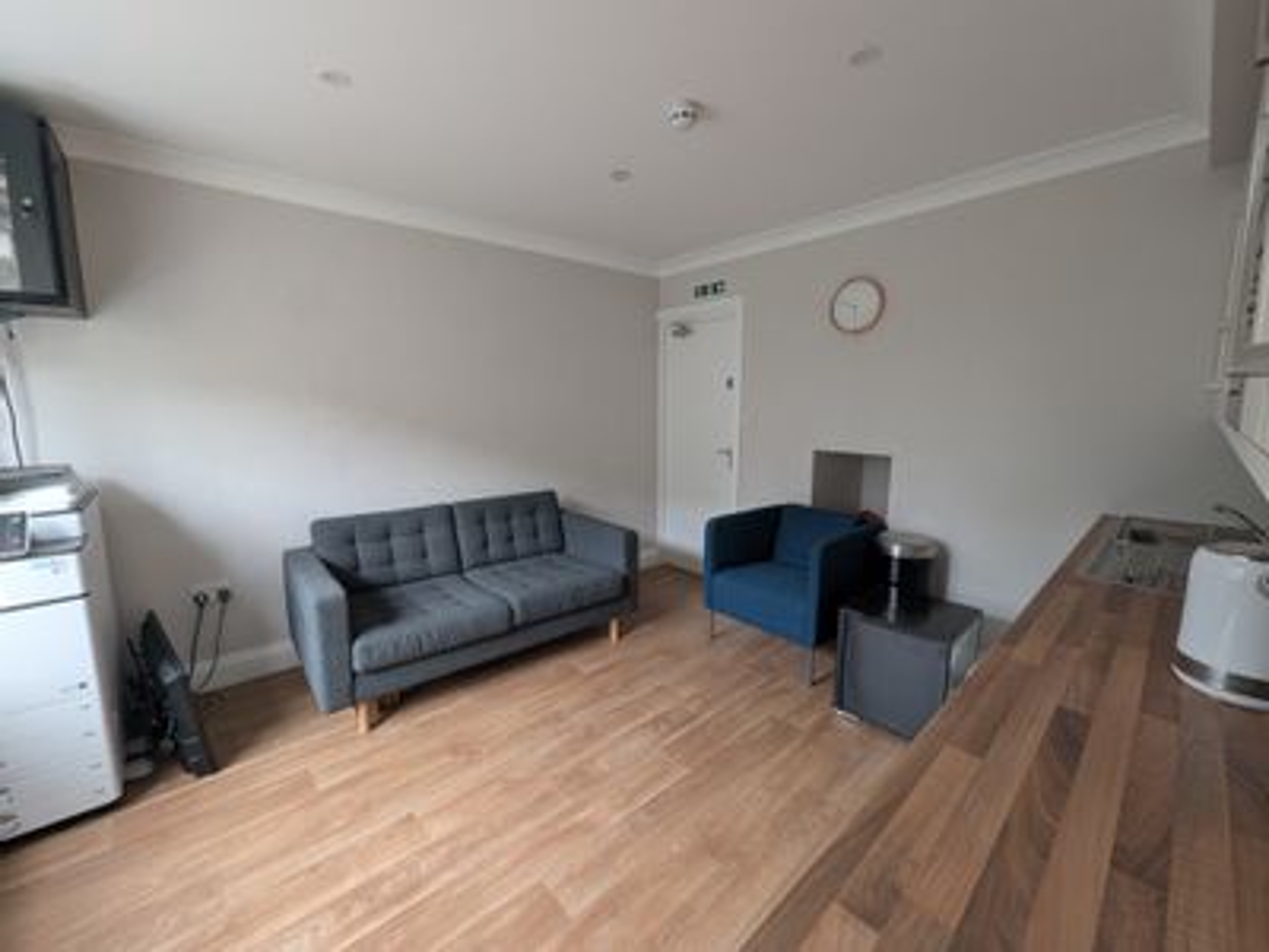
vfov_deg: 89.9
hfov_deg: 106.2
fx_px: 477
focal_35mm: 13
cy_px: 476
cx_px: 634
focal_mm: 1.95
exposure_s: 1/23.8
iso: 121
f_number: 2.2
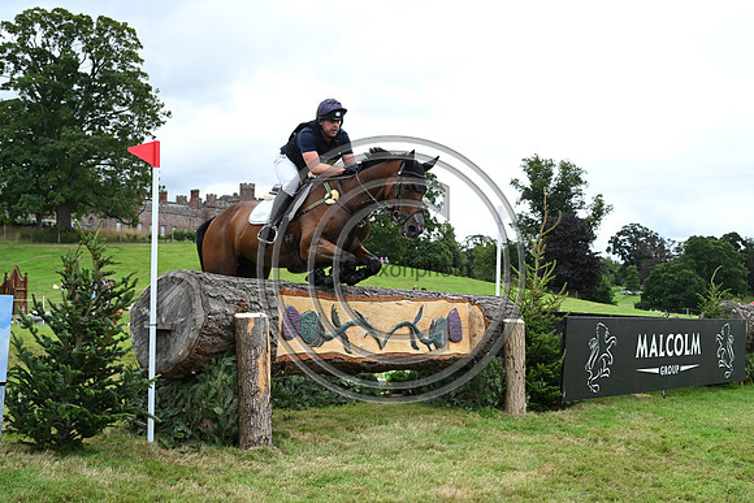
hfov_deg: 39.6
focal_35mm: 50
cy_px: 252
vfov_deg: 27.0
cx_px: 377
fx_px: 1047
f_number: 5.6
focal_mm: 50
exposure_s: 1/1250
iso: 900
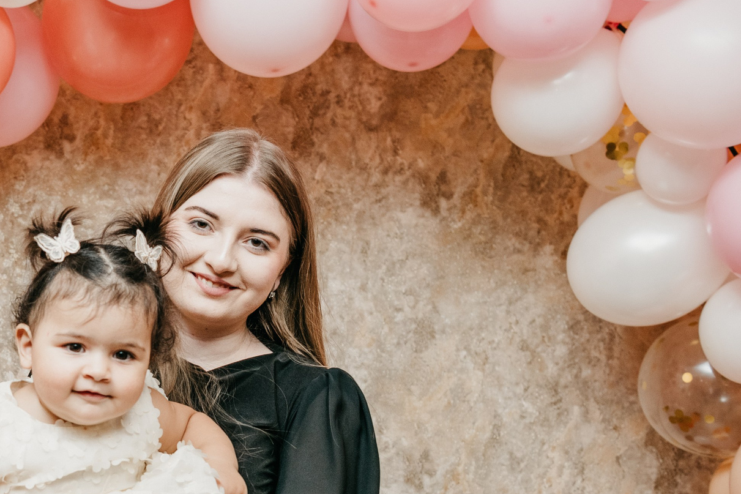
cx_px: 61
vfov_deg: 18.2
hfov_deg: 26.4
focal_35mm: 74
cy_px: 403
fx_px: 1523
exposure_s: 1/160
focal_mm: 35
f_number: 4
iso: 250
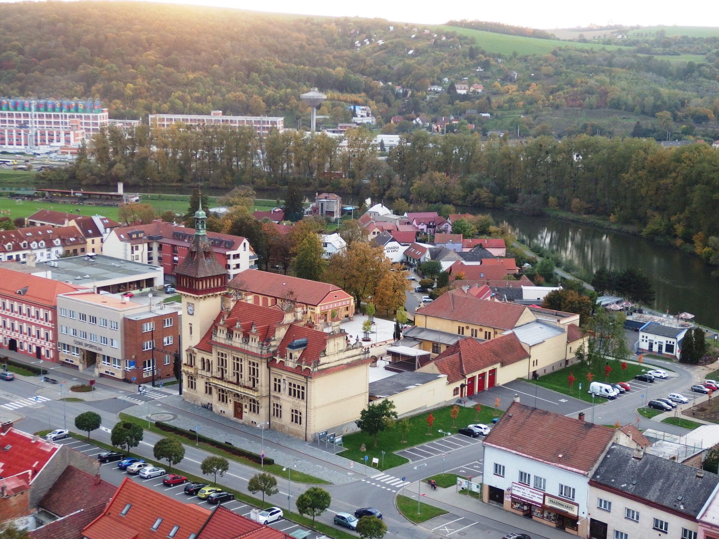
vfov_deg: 26.1
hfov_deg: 34.3
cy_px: 270
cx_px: 360
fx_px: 1163
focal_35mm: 56
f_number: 2.5
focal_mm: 10
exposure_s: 1/160
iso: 100
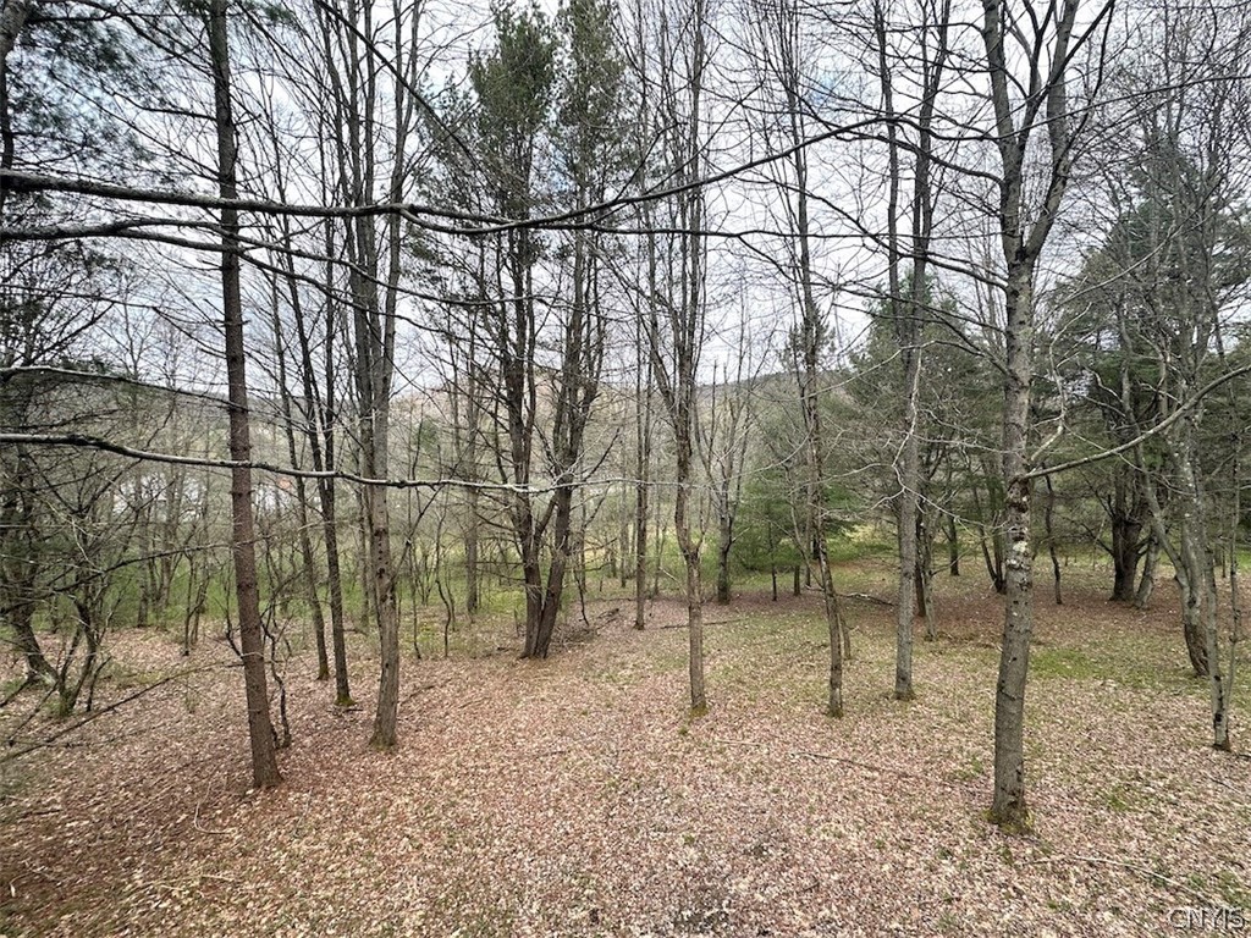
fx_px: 506
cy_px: 469
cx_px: 626
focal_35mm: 14
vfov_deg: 85.7
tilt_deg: -3.2
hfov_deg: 102.1
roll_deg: -1.1
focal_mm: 2.22
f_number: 2.2
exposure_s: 1/622
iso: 40
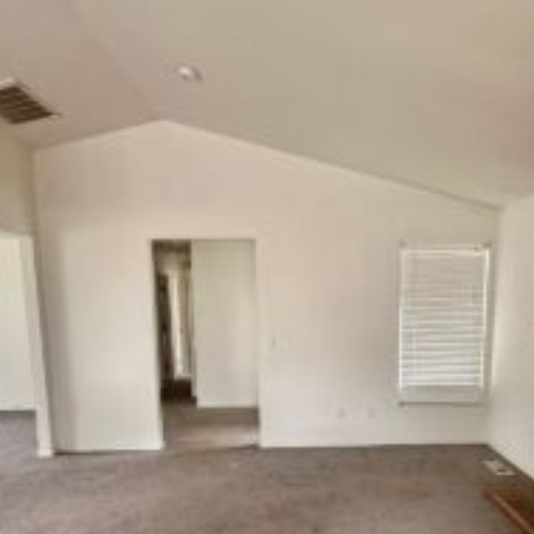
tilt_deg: -8.2
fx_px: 454
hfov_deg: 60.5
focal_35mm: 26
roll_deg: +0.1
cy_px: 368
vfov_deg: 59.1
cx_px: 318
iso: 640
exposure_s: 1/60
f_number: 2.2
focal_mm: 2.22
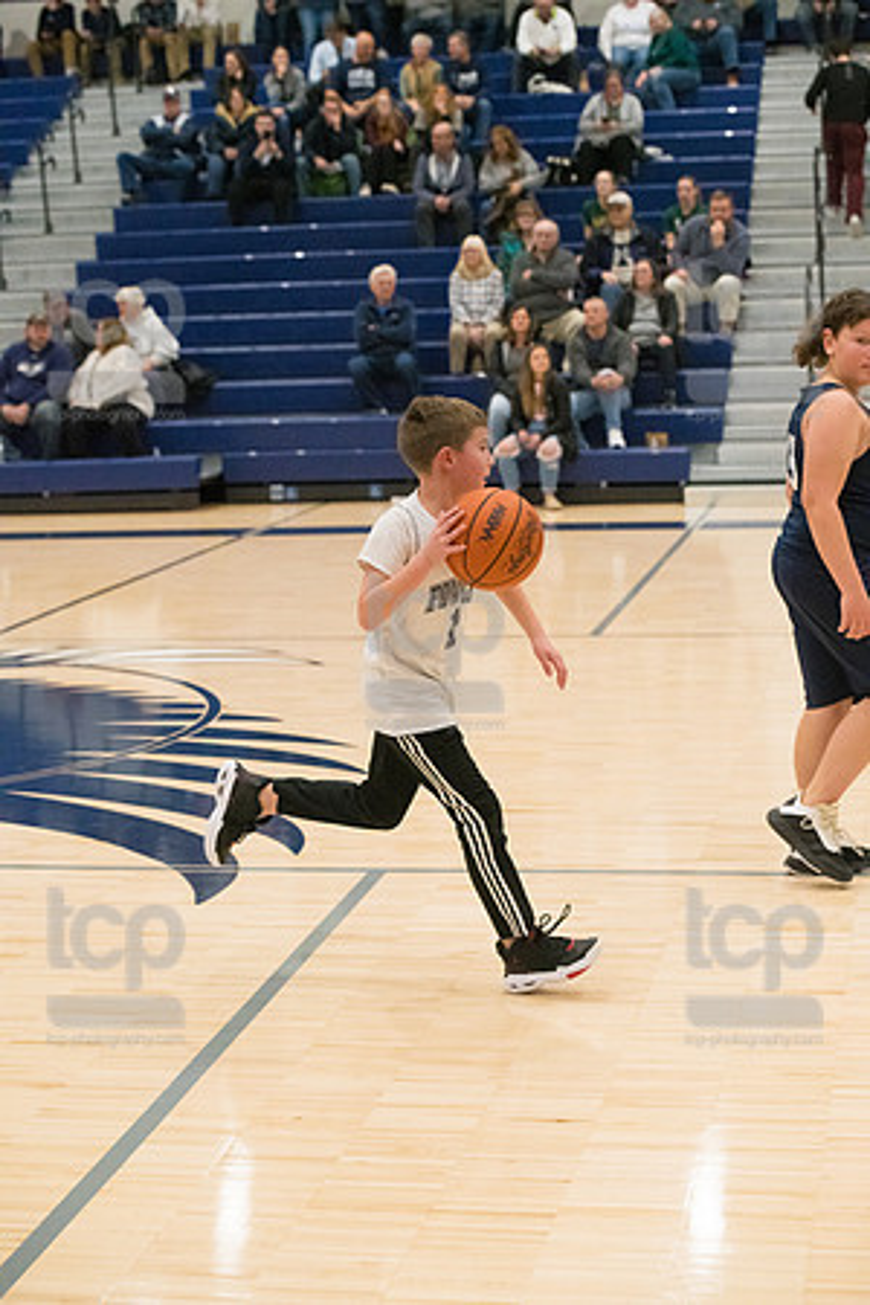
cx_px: 435
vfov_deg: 27.0
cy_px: 652
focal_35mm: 75
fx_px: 2719
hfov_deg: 18.2
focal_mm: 75
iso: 8000
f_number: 4.5
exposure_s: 1/1600
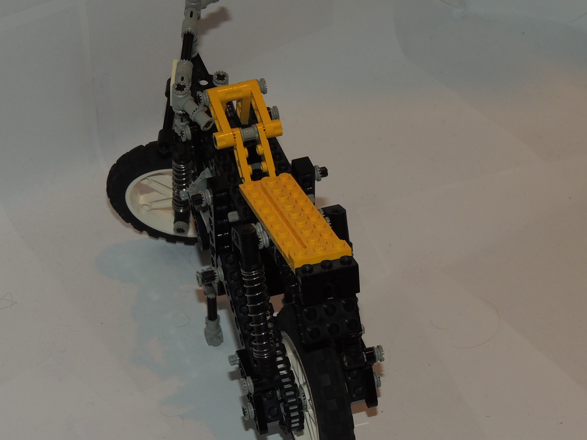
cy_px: 235
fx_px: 1441
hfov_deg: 23.0
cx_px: 256
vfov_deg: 17.4
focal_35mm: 85
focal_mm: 9.8
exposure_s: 1/40
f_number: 3.7
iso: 180
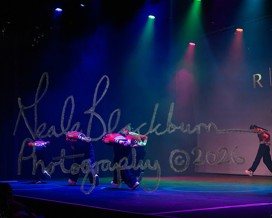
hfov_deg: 33.3
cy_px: 109
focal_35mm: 56
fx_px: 453
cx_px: 117
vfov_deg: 27.0
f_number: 5
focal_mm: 50
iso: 6400
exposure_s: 1/400
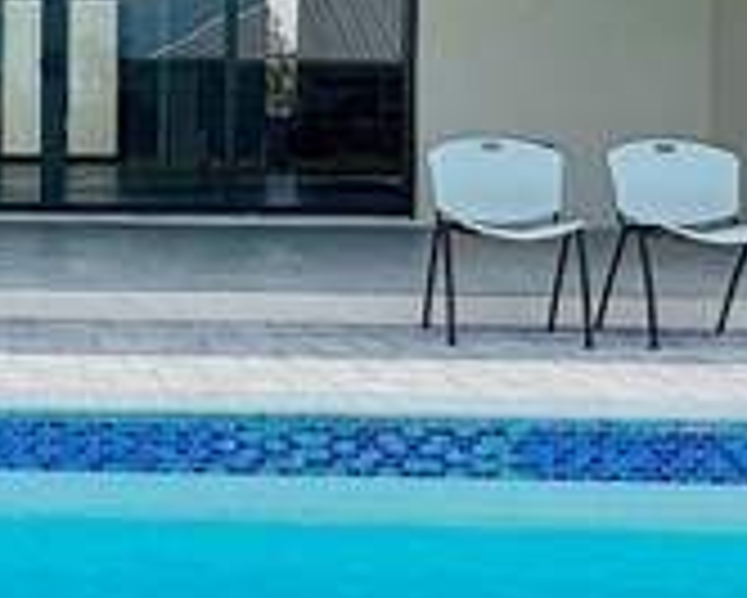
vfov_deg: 22.8
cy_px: 112
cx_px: -22
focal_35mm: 66
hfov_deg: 26.9
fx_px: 1460
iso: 40
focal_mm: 2.22
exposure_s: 1/1160
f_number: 2.2
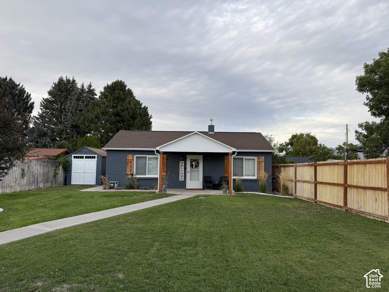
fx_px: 270
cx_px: 194
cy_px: 146
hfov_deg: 71.6
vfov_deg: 56.8
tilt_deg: +3.3
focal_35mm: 24
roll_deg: -1.1
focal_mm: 6.76
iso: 80
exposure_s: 1/689
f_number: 1.78
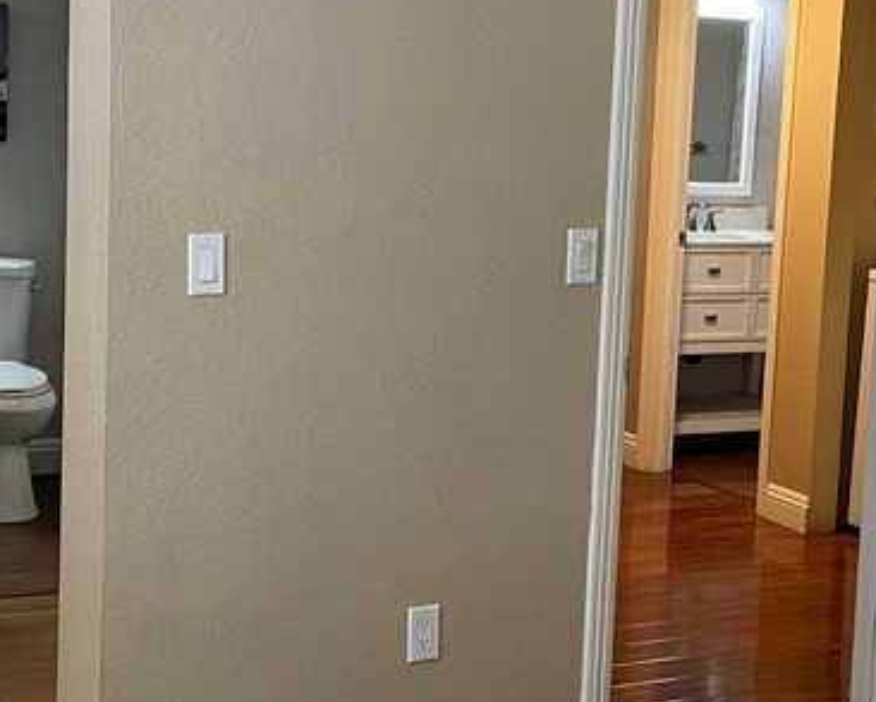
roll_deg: -2.5
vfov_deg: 21.6
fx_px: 1841
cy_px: 352
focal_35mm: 71
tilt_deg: -7.9
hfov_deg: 26.8
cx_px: 452
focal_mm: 4.25
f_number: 1.8
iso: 80
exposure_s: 1/60
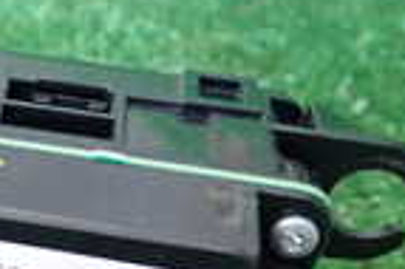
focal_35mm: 131
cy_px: 280
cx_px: -425
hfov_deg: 13.3
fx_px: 1472
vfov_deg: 10.3
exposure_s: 1/40
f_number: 2.3
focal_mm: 5.4
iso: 800
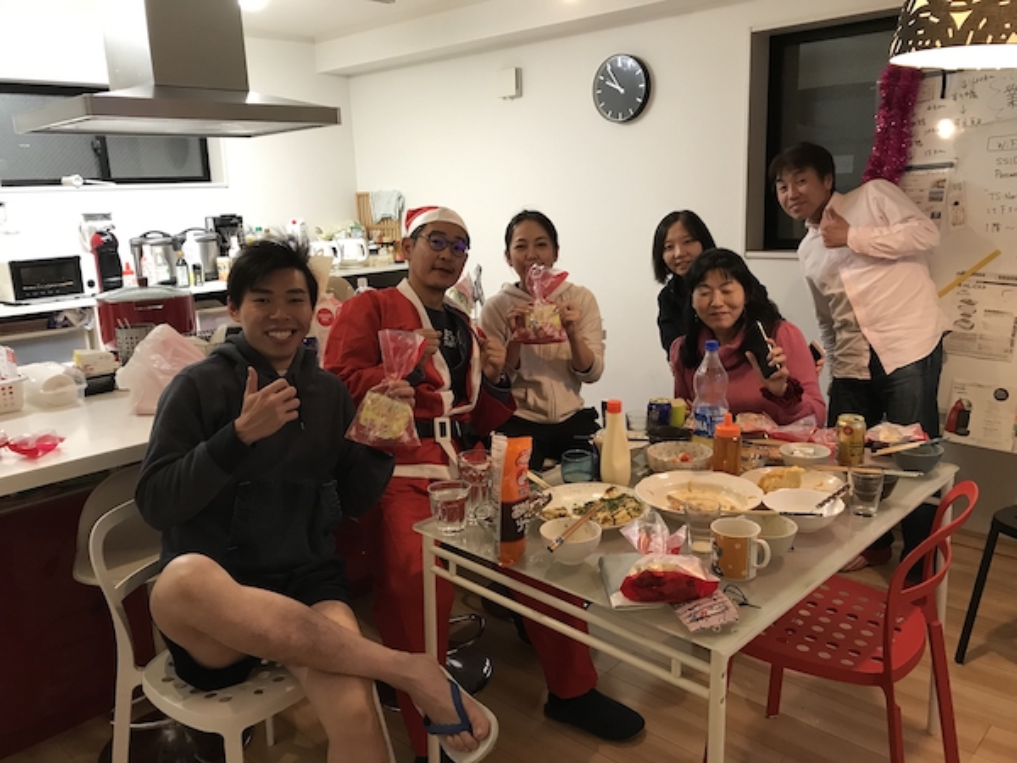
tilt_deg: -12.3
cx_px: 508
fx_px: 823
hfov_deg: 63.4
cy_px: 382
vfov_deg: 49.7
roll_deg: +2.4
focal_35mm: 28
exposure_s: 1/17
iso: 50
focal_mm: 3.99
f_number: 1.8
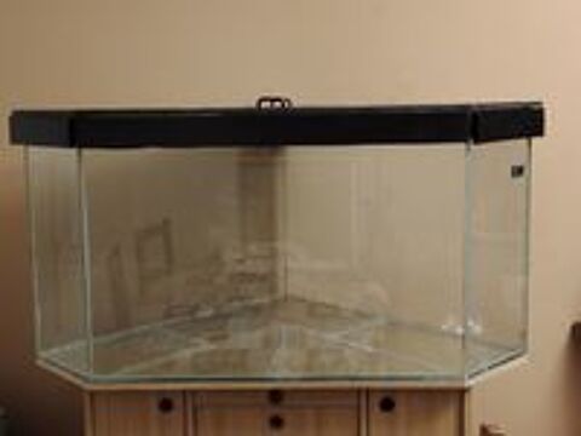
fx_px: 789
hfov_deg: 40.4
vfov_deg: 30.9
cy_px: 218
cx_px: 290
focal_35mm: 47
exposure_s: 1/25
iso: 3553
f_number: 1.75
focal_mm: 5.25
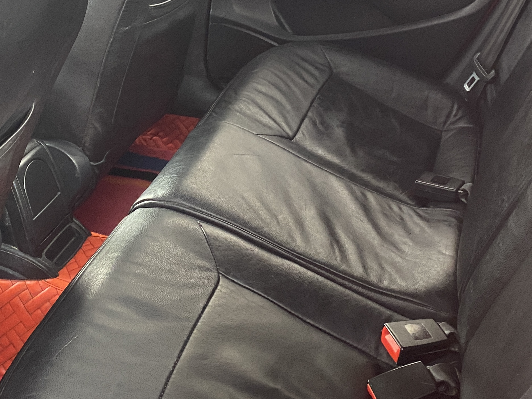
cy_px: 65
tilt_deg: -23.9
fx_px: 861
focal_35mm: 56
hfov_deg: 34.3
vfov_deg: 25.5
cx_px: 241
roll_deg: -3.1
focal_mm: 4.25
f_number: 1.8
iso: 200
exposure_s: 1/60
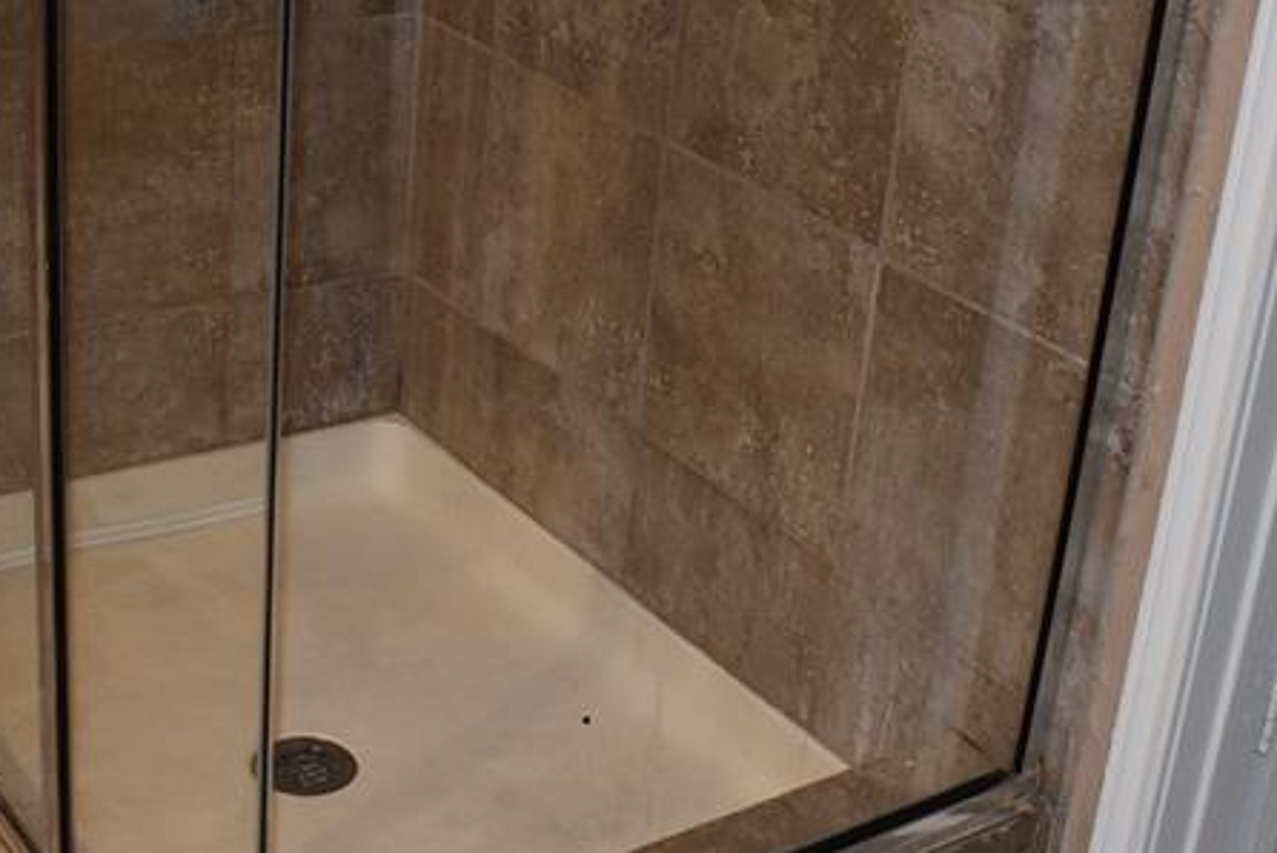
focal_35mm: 62
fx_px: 2201
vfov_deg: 21.9
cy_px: 332
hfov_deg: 32.3
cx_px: 555
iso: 1100
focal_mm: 18
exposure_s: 1/125
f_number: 3.5
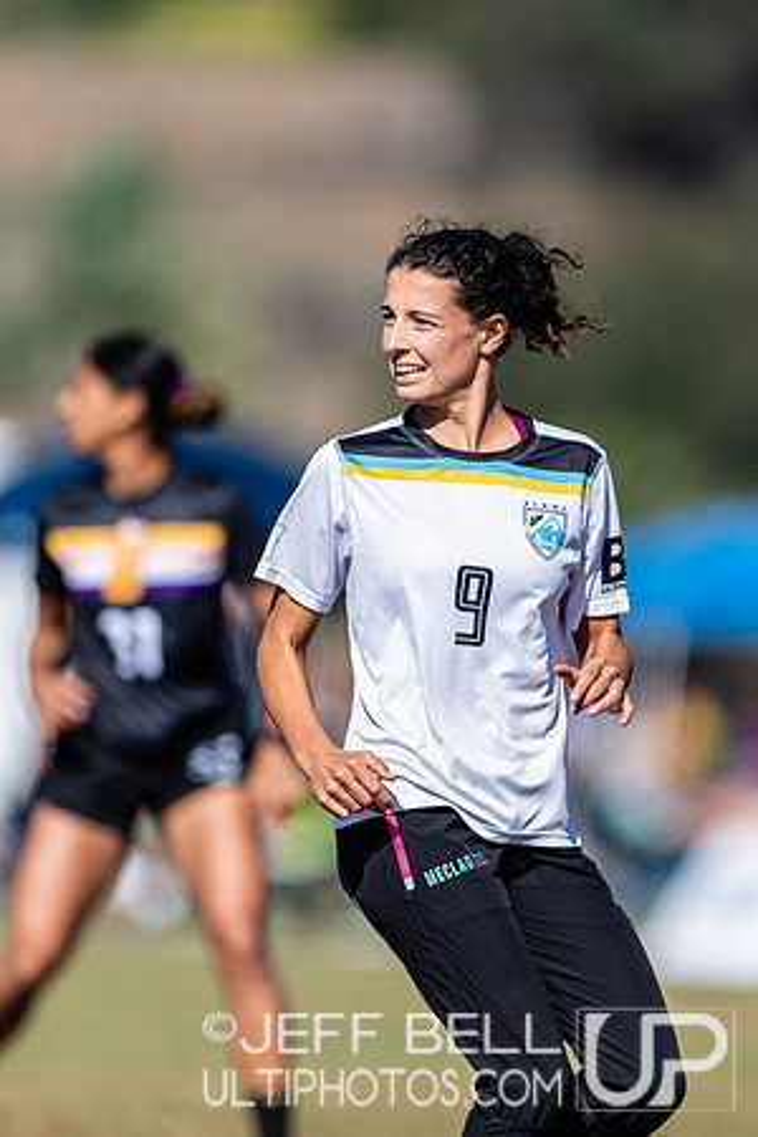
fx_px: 18949
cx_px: 473
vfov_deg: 3.4
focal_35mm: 600
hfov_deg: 2.3
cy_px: 568
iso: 100
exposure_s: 1/2500
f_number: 2.8
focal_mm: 400
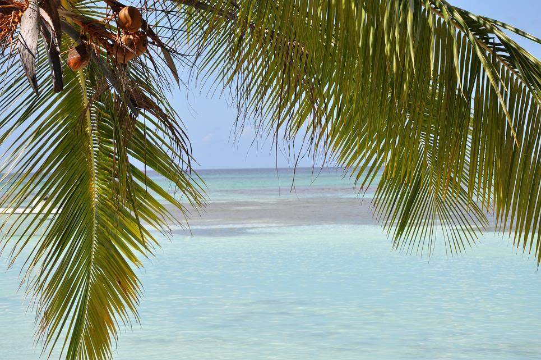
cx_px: 270
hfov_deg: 19.5
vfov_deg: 13.0
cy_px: 180
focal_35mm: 105
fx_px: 1576
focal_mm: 70
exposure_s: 1/320
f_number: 9
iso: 200
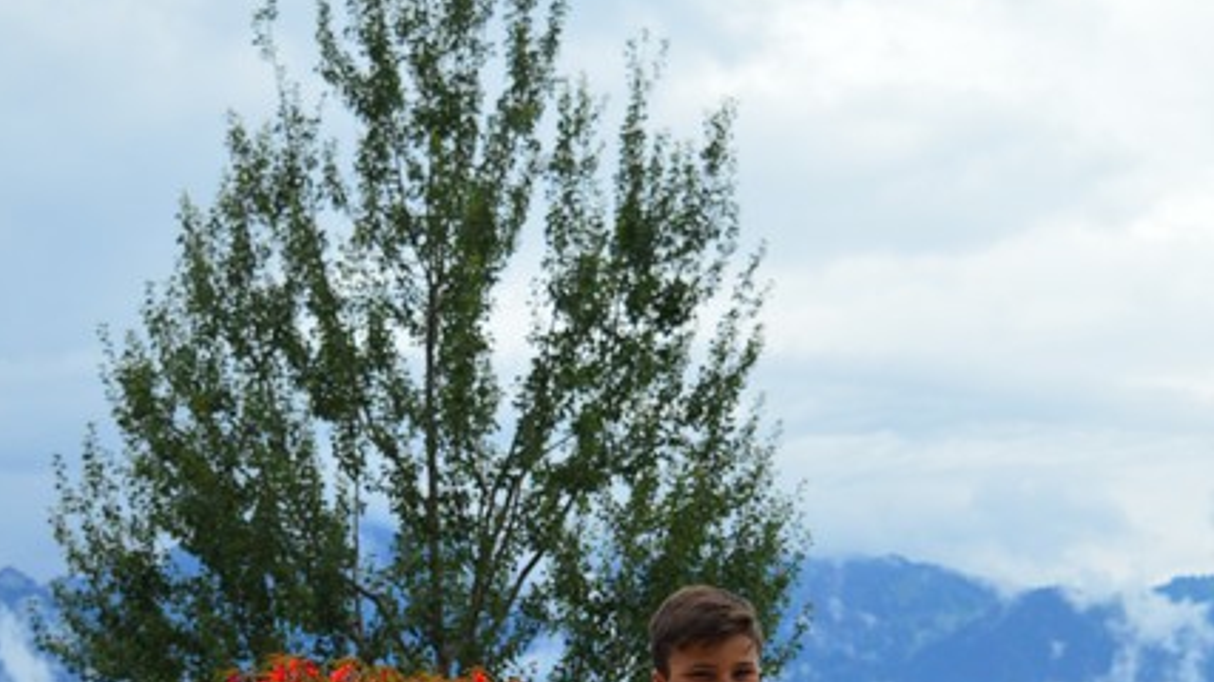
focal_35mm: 128
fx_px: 4120
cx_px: 625
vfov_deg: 9.3
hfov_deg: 16.8
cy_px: 854
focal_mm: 34
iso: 200
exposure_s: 1/1250
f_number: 4.5
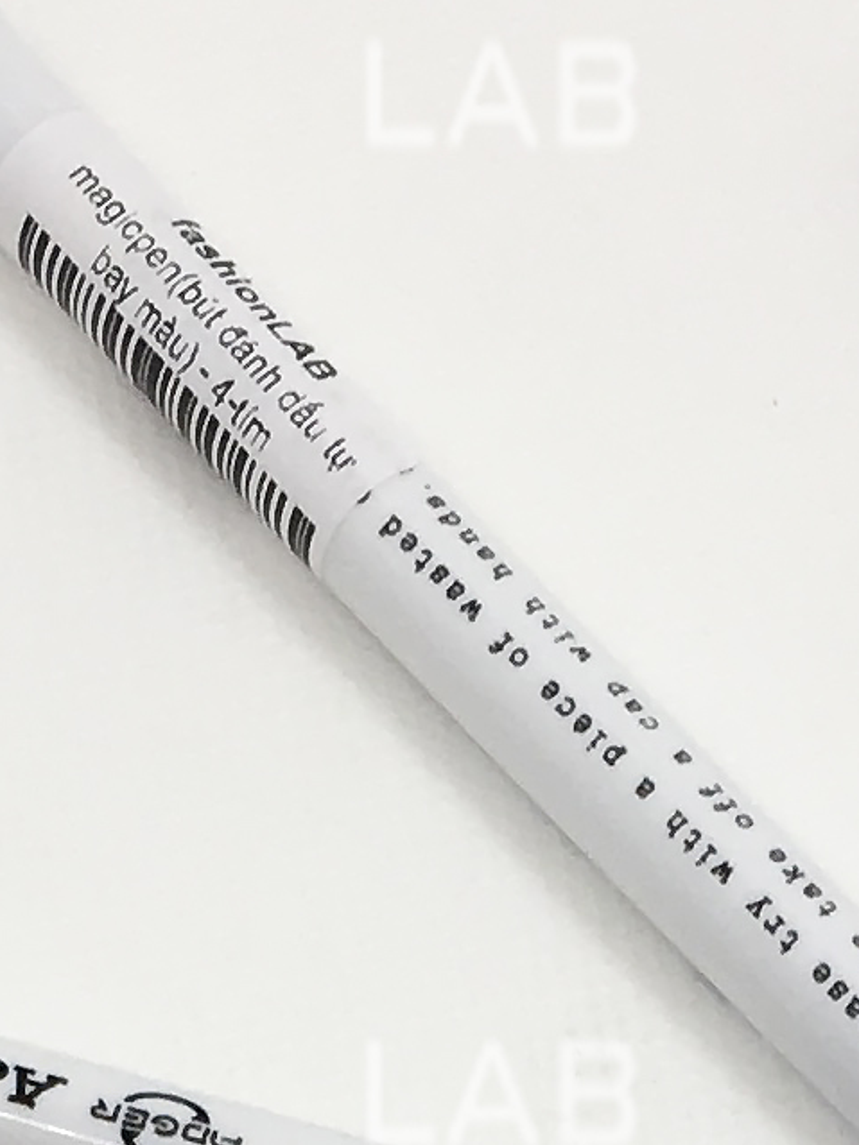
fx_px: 6057
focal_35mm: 183
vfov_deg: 9.8
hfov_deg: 8.1
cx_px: 499
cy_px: 2578
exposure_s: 1/100
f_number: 2.2
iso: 32
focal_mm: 4.15
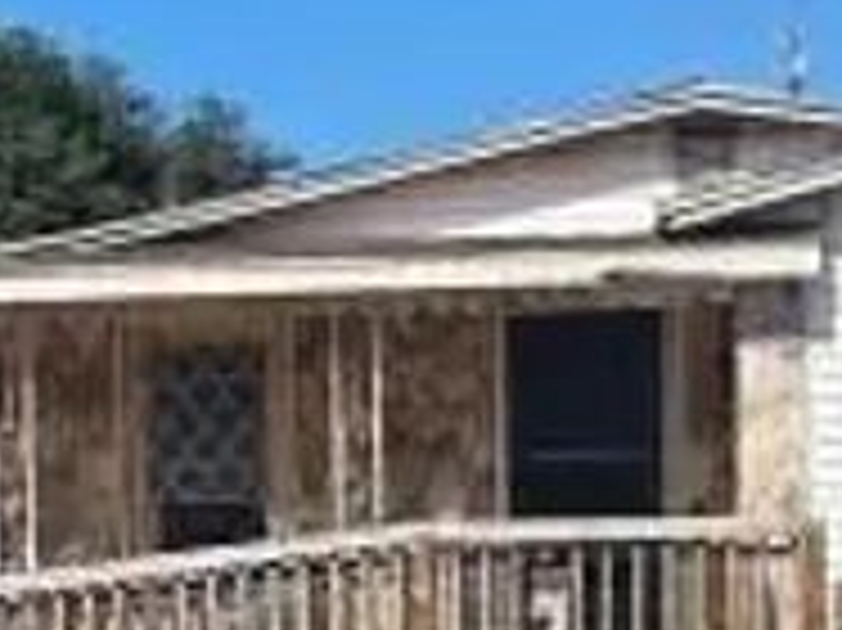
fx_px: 3063
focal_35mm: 126
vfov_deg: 11.5
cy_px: 774
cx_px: 414
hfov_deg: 15.7
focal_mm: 6.3
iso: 12
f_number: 1.7
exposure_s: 1/1641
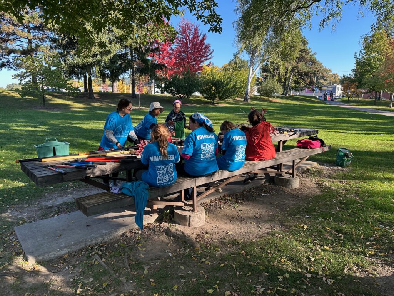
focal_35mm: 24
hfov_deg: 71.6
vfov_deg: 56.8
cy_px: 148
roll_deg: +0.7
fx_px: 273
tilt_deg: -9.7
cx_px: 197
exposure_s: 1/508
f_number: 1.78
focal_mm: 6.86
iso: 80
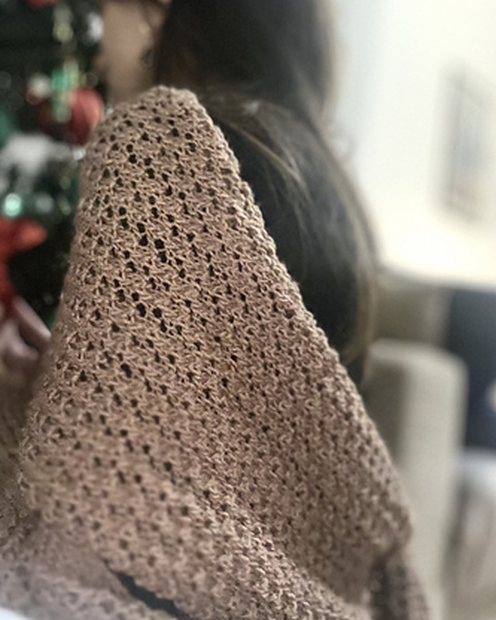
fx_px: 825
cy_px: 167
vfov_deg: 40.2
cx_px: 293
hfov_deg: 33.4
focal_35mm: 45
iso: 320
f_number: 2.2
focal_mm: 2.71
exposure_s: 1/33
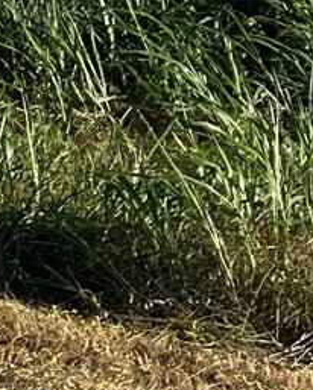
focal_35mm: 202
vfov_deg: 9.3
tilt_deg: -5.9
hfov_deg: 5.7
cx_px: -1238
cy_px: -194
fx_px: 2336
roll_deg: +1.3
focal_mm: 5.7
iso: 50
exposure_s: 1/4115
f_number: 1.5
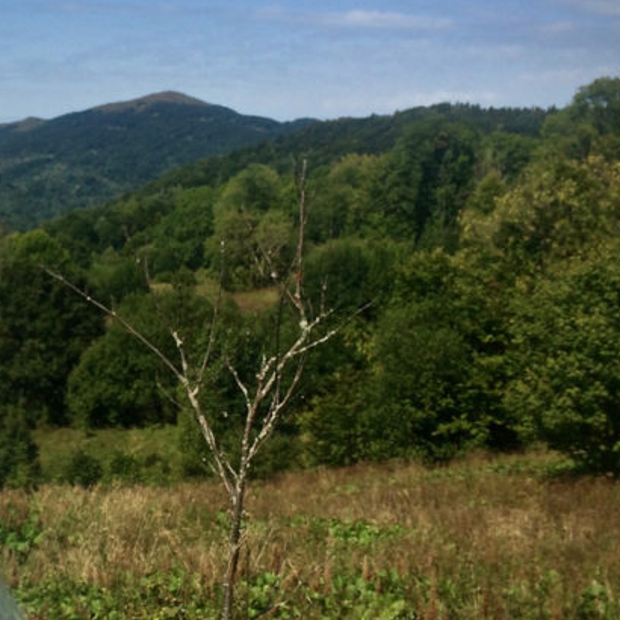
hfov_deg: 25.6
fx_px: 1297
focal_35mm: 64
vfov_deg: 26.9
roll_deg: -1.1
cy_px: 345
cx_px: 2
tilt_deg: -6.1
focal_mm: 4.15
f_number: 2.2
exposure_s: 1/3425
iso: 32
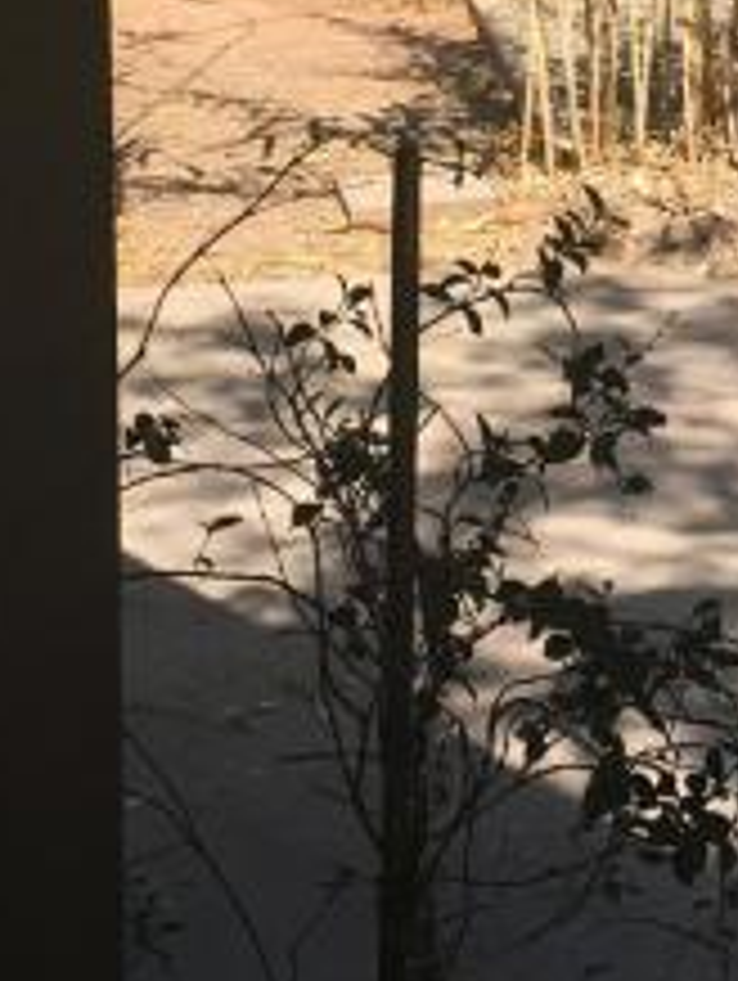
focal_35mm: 102
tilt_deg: -7.6
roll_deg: +0.7
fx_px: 2894
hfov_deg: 14.5
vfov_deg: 18.6
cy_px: -54
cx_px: 549
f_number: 2.2
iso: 25
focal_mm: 4.15
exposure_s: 1/974
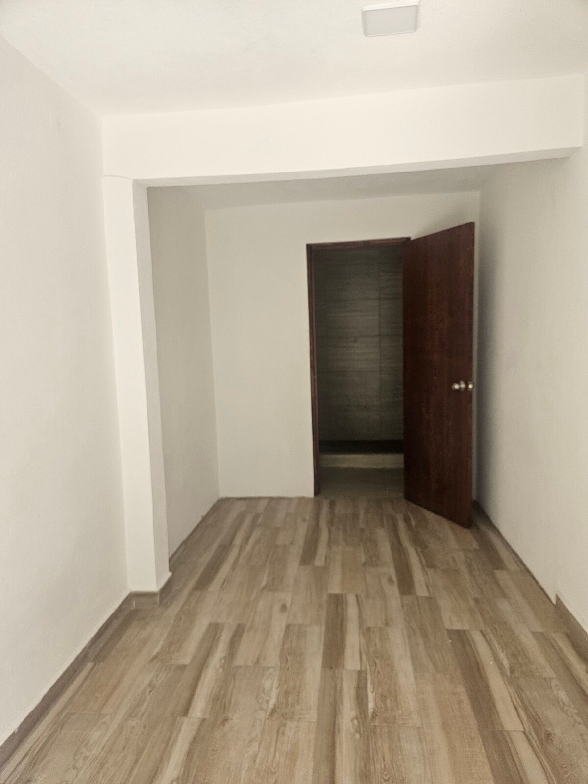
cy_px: 392
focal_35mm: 23
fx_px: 521
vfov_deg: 73.9
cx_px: 294
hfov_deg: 58.9
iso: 50
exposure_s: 1/149
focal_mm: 5.4
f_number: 1.8
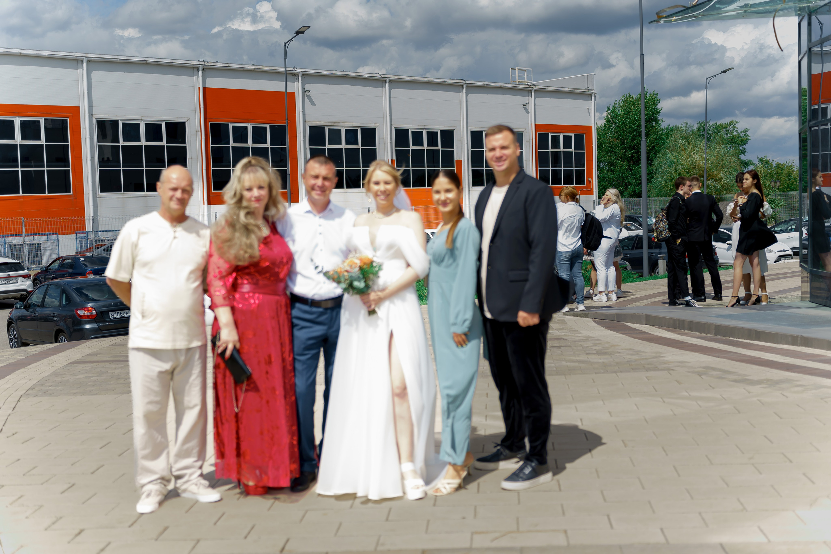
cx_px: 416
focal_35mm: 43
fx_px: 993
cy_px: 277
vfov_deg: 31.2
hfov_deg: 45.4
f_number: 2.2
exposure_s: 1/1250
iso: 50
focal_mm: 43
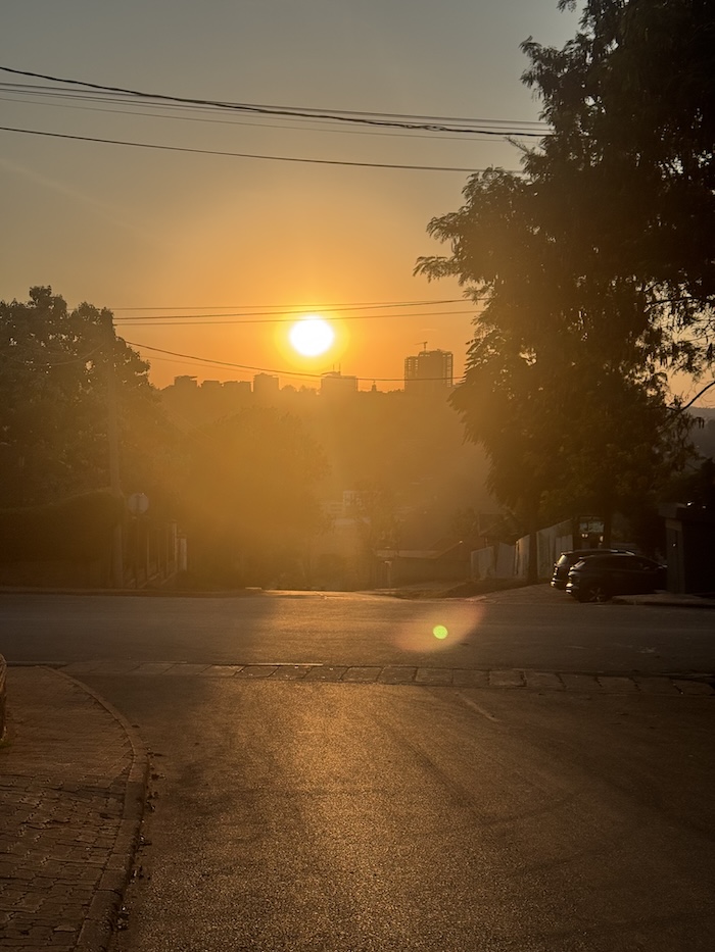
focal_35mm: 48
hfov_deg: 30.3
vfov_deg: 39.7
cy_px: 476
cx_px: 358
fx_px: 1322
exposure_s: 1/5376
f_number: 1.78
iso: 64
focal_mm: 6.76
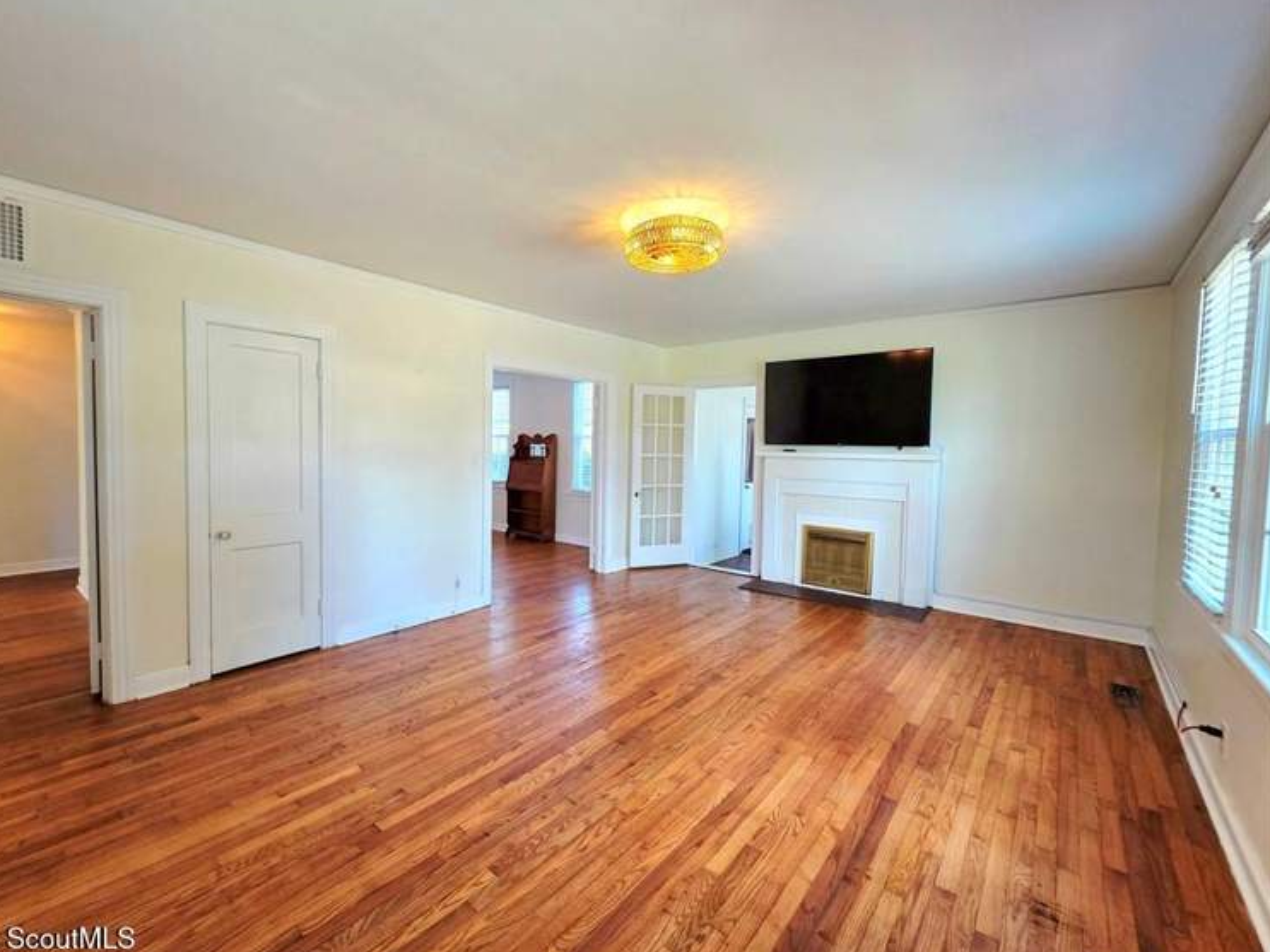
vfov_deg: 85.7
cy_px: 472
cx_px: 591
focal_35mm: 14
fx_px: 514
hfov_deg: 101.9
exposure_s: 1/60.2
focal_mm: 2.2
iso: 160
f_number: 1.9
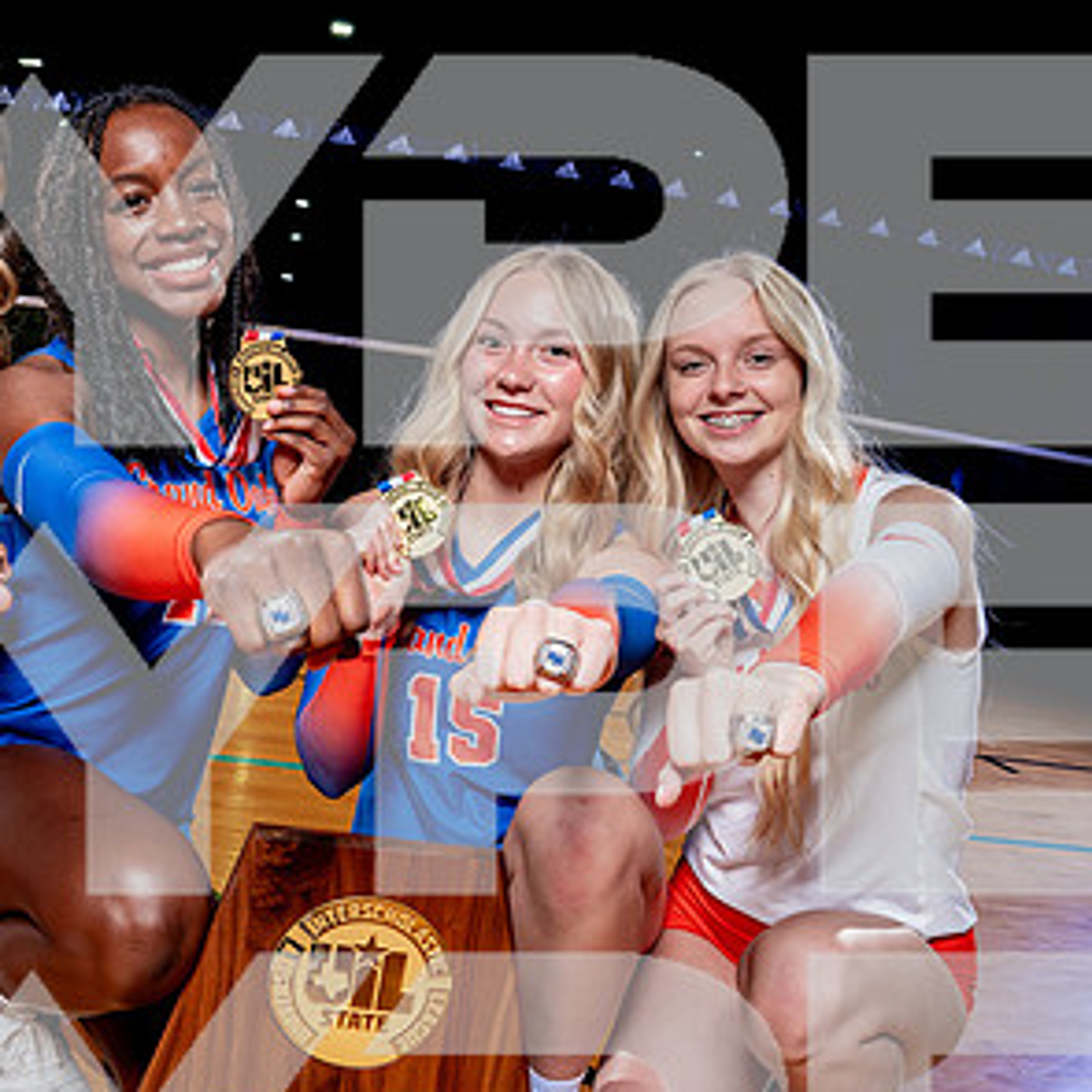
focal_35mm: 35
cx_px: 304
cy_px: 701
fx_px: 1249
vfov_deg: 46.7
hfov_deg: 45.9
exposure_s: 1/250
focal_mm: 20
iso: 250
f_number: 5.6
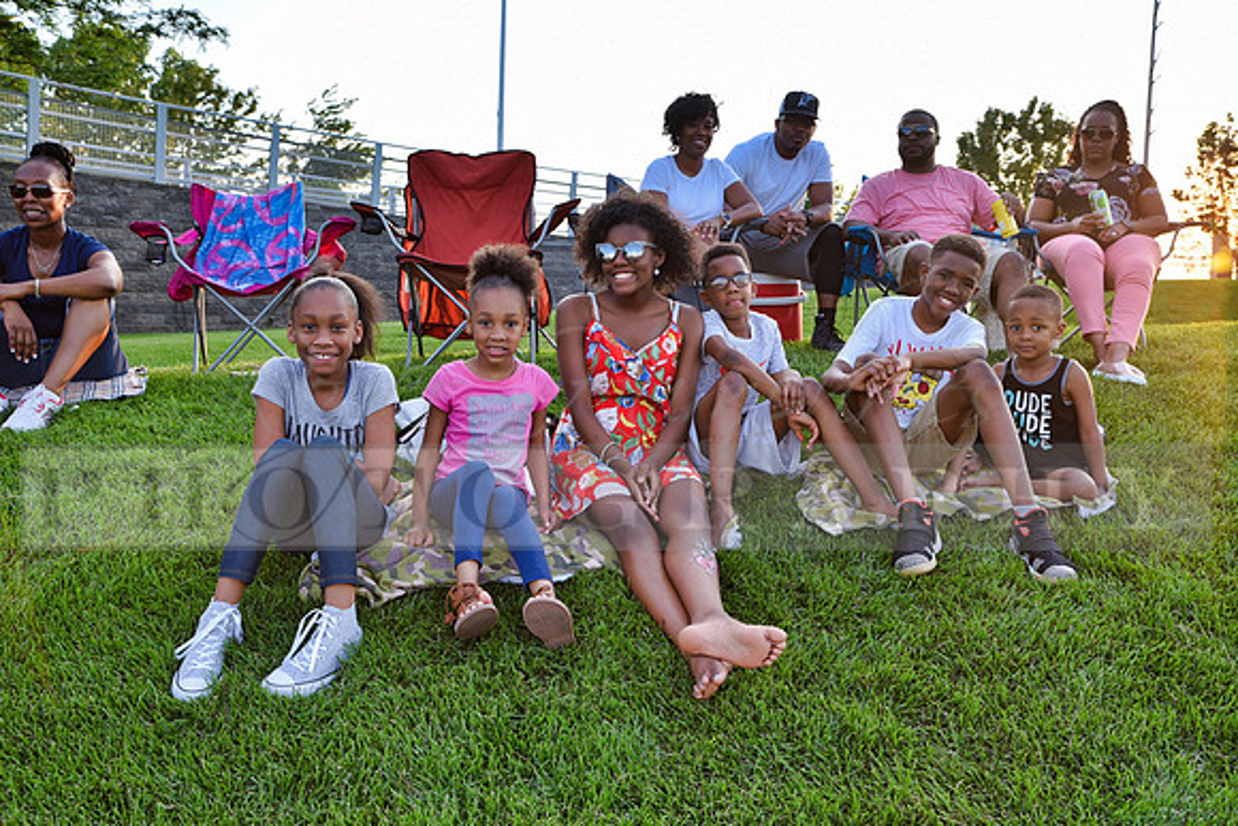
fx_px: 1101
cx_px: 619
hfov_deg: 58.7
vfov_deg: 41.1
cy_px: 413
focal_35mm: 32
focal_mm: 32
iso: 200
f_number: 5
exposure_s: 1/100
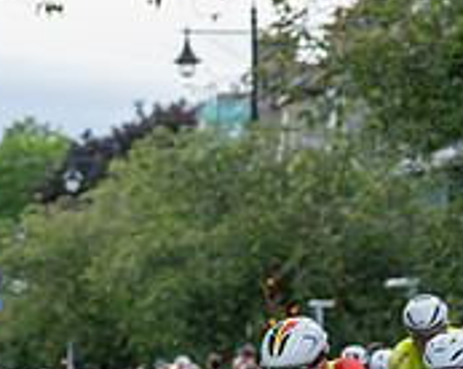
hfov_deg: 8.4
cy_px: 389
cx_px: -35
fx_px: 3148
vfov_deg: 6.7
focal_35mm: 230
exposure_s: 1/800
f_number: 3.5
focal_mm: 70
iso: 1250
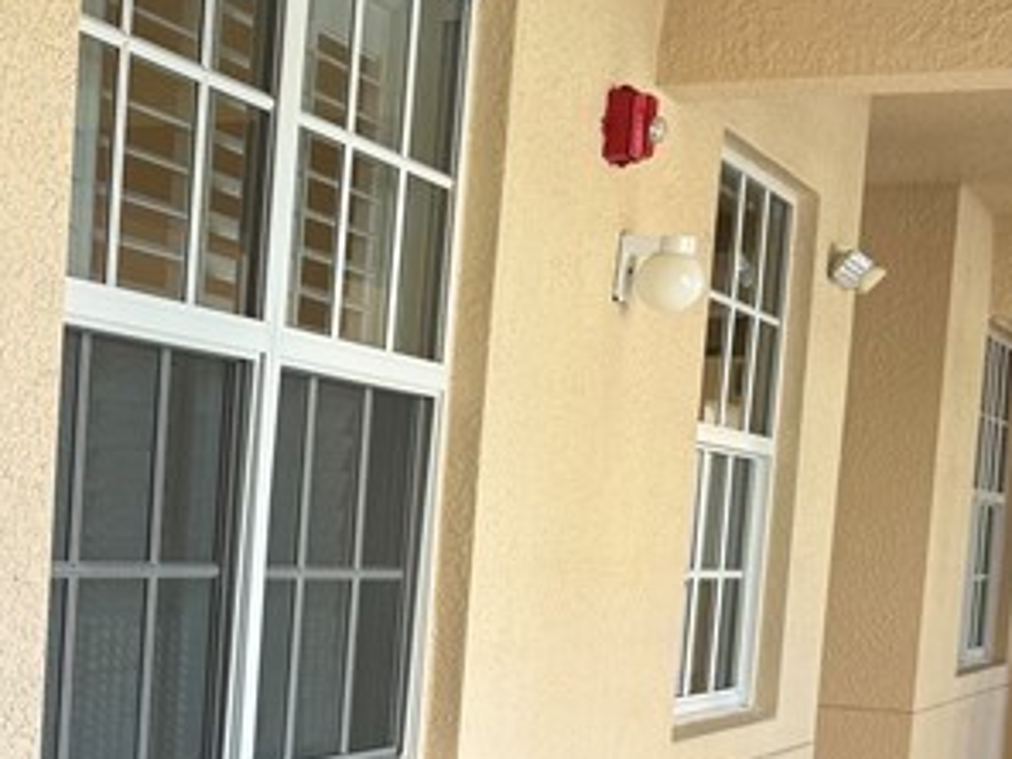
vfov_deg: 17.4
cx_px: -85
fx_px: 2427
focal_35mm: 83
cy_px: 725
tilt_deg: -4.7
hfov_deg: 22.3
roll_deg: -2.4
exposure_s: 1/198
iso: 64
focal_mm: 6.76
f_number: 1.78
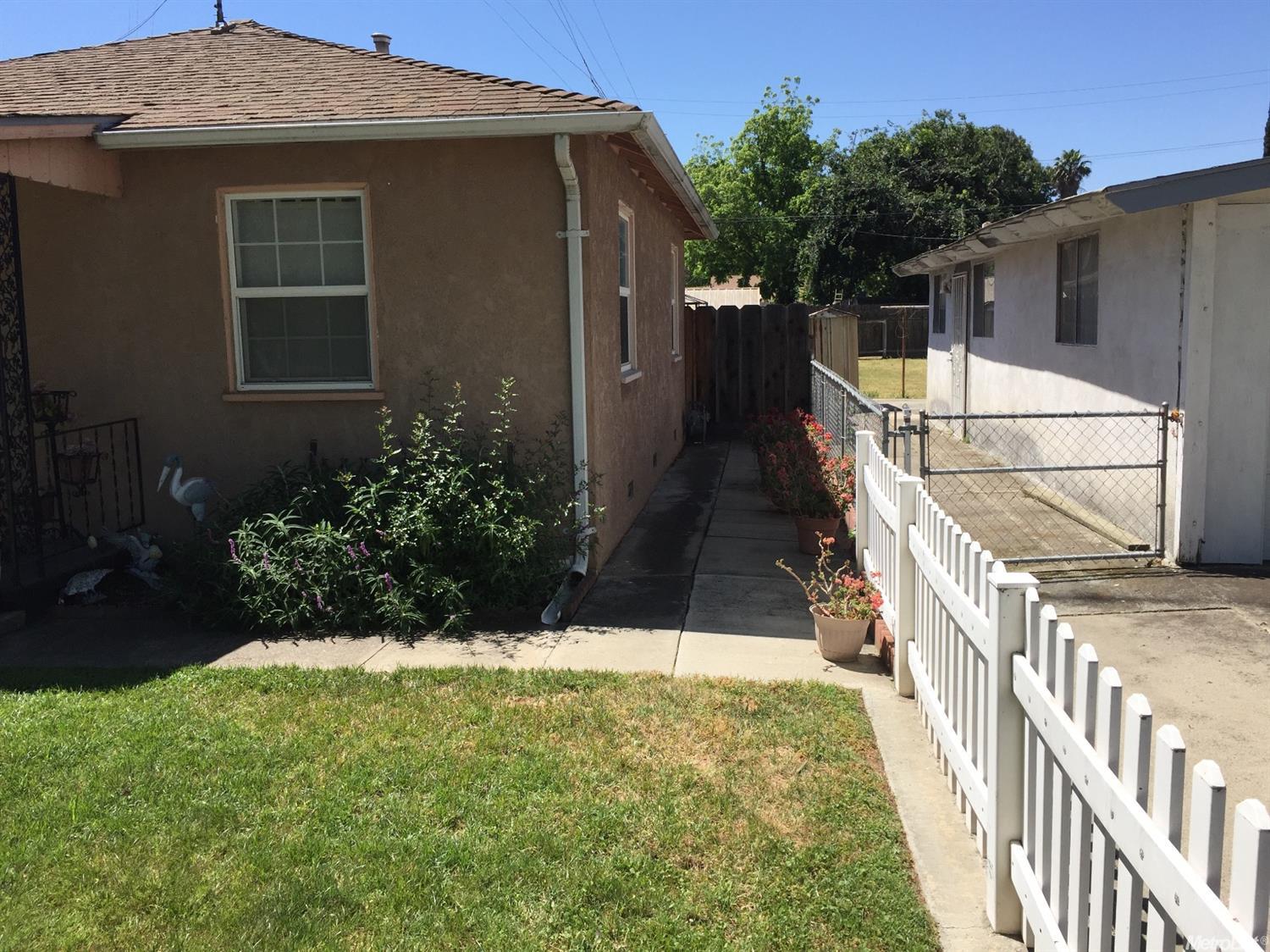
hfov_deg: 61.7
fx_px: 1064
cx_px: 635
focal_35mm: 29
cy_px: 476
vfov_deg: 48.2
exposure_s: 1/2083
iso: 32
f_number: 2.2
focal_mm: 4.15
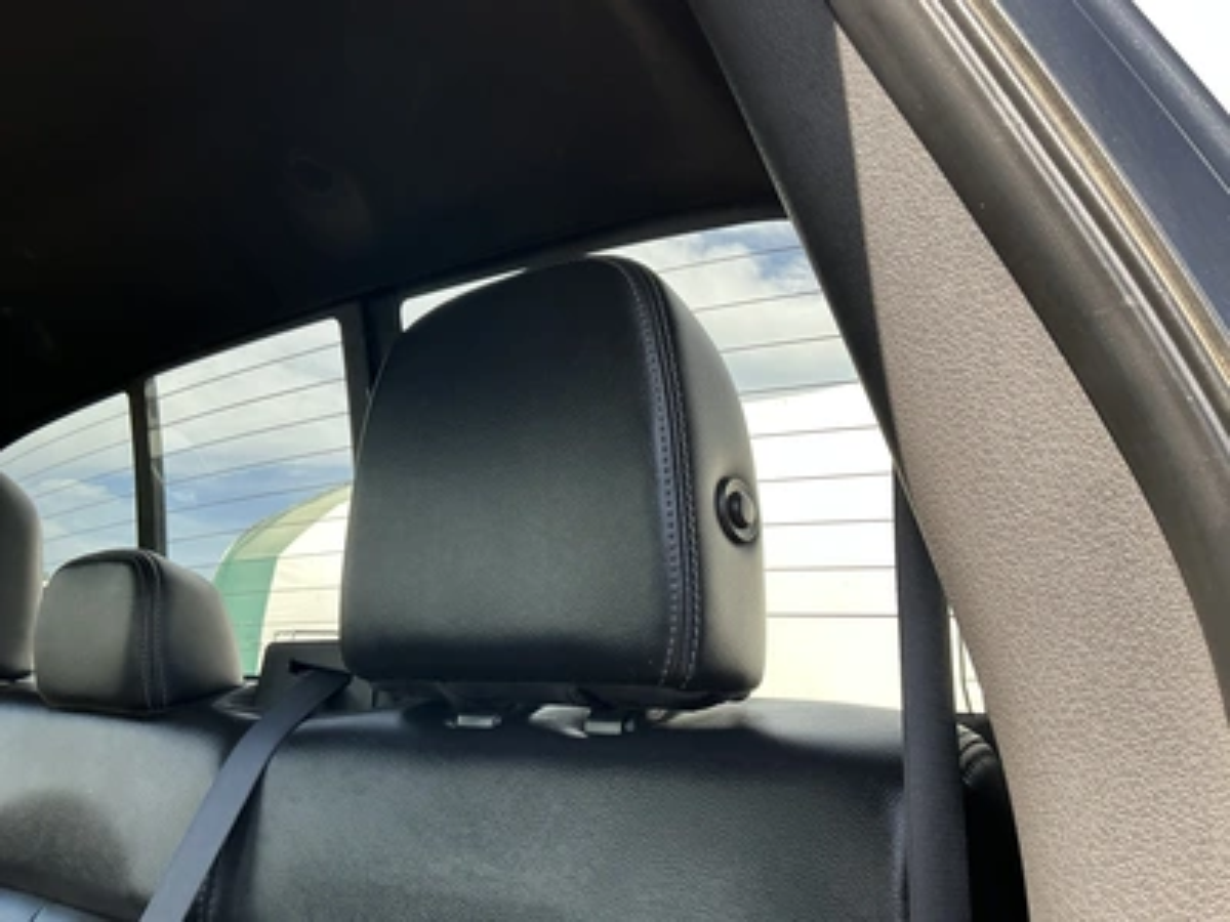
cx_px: 615
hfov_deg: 63.4
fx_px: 995
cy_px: 461
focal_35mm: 28
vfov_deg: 49.7
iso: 20
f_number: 1.8
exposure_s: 1/122
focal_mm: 3
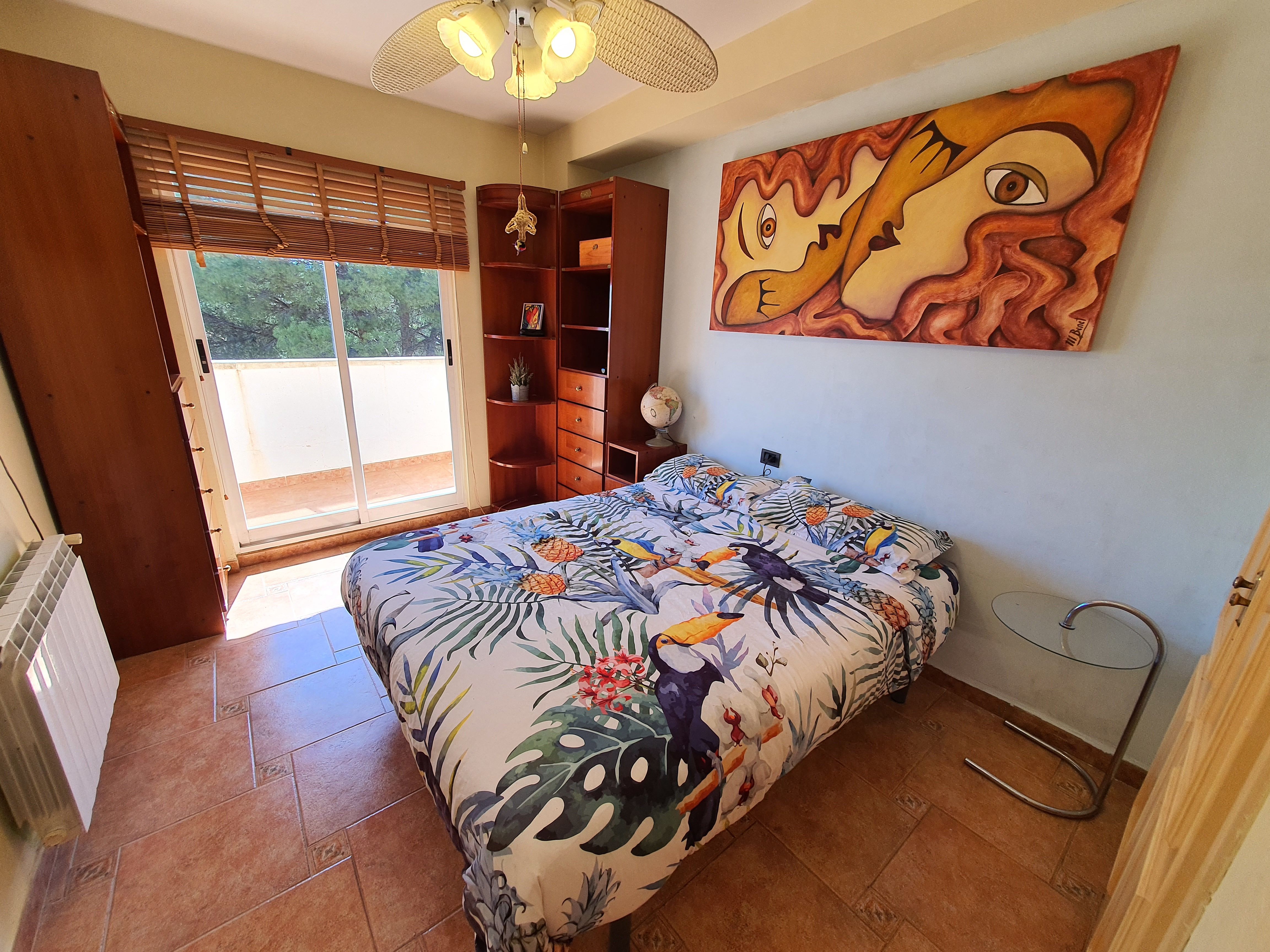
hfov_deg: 106.2
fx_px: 477
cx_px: 635
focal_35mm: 13
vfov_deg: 89.9
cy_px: 476
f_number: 2.2
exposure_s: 1/100
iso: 50
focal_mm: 1.8
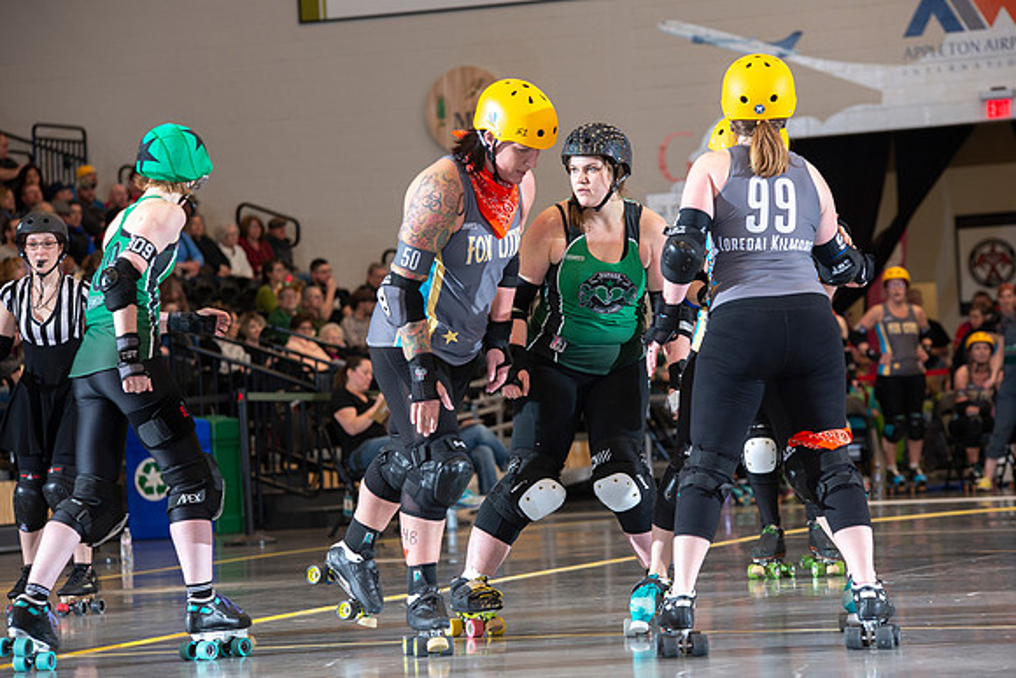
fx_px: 4234
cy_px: 339
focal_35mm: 150
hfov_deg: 13.7
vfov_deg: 9.2
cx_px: 508
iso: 640
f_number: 5.6
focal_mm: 150
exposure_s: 1/160
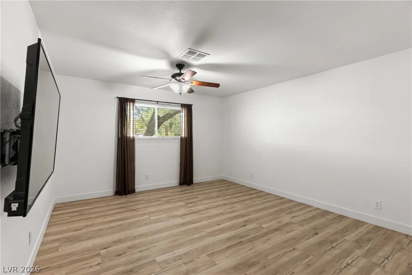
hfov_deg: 93.3
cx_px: 206
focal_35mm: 17
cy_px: 138
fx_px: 195
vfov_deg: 70.5
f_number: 8
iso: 400
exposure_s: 1/3
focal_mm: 17
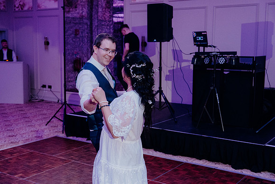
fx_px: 359
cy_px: 92
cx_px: 138
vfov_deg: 28.7
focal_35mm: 47
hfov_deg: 41.9
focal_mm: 47
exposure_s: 1/160
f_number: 3.5
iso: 3200
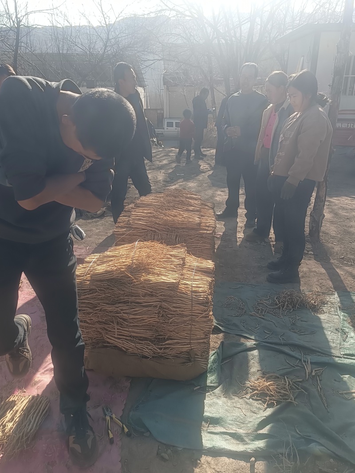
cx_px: 178
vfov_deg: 65.3
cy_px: 236
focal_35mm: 27
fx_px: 369
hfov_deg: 51.3
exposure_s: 1/314
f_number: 1.9
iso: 100
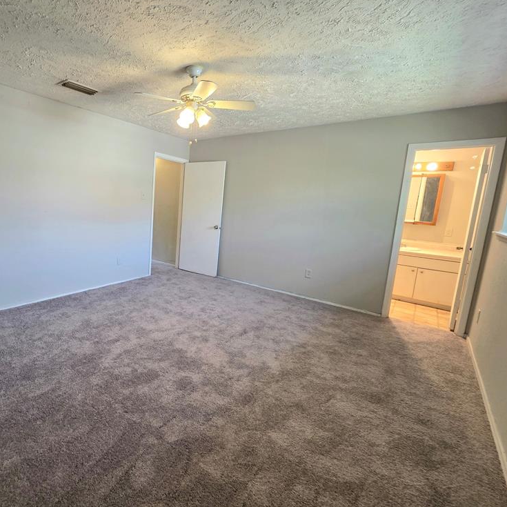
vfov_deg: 87.4
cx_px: 164
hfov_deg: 84.0
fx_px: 265
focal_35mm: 16
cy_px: 248
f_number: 2.2
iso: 200
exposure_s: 1/60.2
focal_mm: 2.2
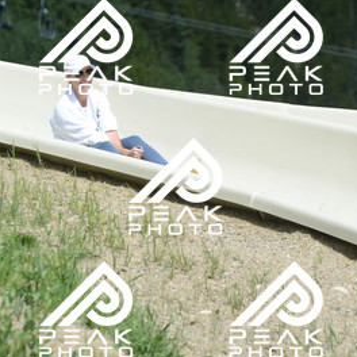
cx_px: 181
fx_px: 2929
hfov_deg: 7.0
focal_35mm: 251
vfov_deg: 7.0
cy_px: 178
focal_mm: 195
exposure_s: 1/640
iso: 220
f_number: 6.3
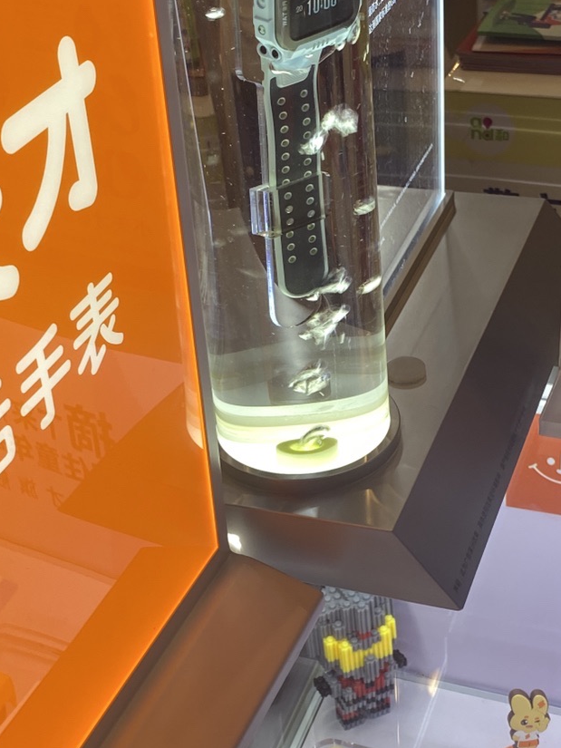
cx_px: 262
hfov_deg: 23.3
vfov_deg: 30.6
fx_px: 1361
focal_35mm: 63
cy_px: 447
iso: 32
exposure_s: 1/100
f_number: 1.8
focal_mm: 4.25
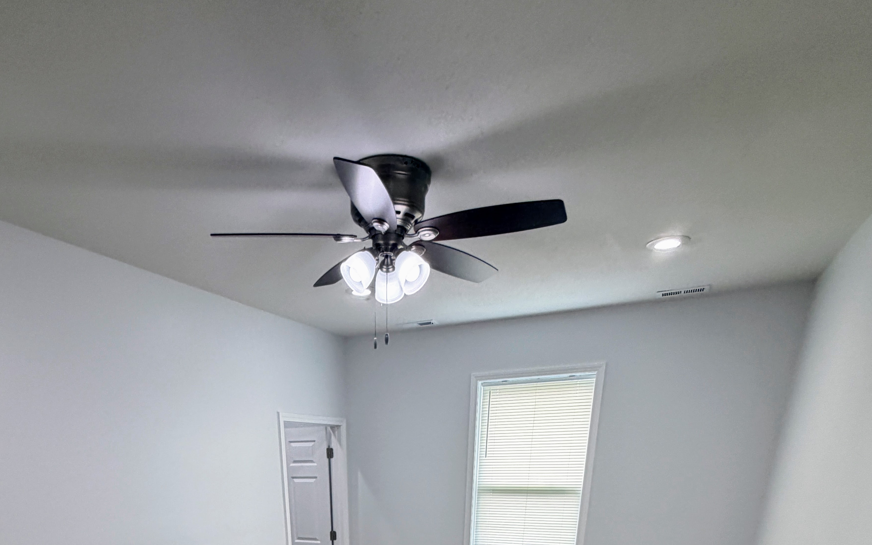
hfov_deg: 74.3
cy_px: 689
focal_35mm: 24
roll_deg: +1.0
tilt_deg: -23.0
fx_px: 570
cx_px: 369
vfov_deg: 36.2
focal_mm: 2.22
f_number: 2.2
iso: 200
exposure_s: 1/120
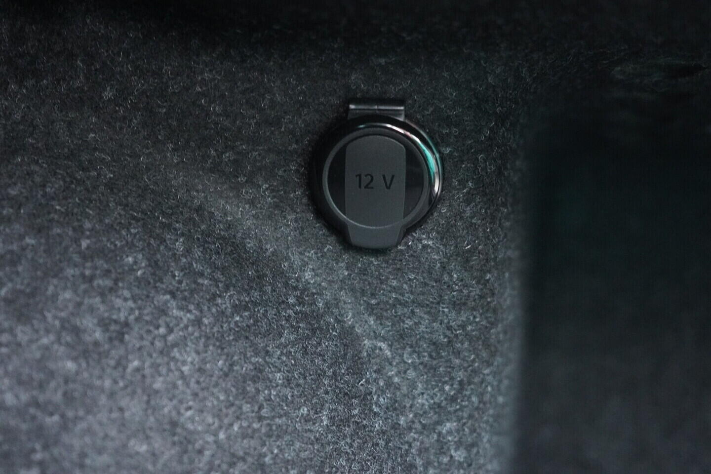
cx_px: 356
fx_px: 711
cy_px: 237
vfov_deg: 36.9
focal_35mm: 36
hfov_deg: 53.1
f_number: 2.8
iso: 5000
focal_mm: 24
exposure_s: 1/40
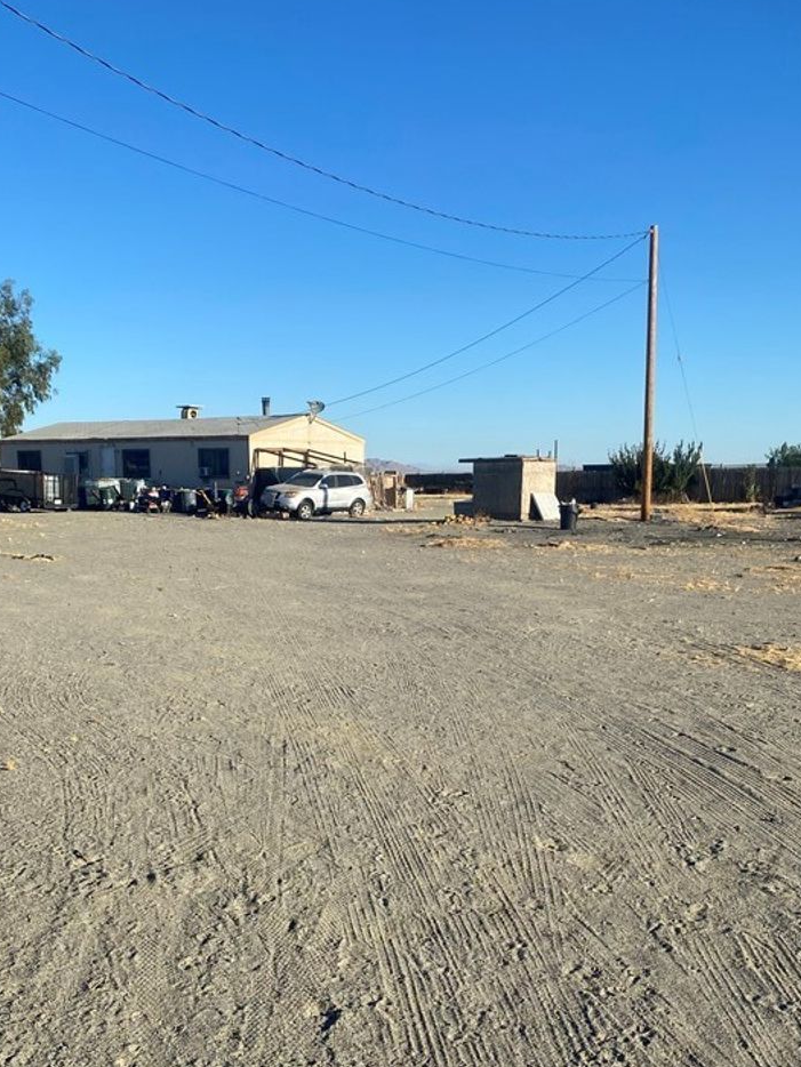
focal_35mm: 38
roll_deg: -0.1
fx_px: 1172
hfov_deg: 37.7
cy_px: 745
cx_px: 386
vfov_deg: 47.8
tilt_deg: -12.0
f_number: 1.8
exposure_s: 1/2463
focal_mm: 4.25
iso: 32
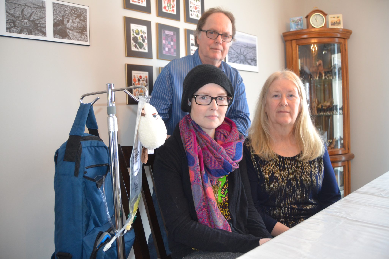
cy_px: 130
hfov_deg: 67.4
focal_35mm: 27
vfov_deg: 47.9
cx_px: 194
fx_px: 292
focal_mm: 18
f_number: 3.5
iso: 800
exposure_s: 1/60
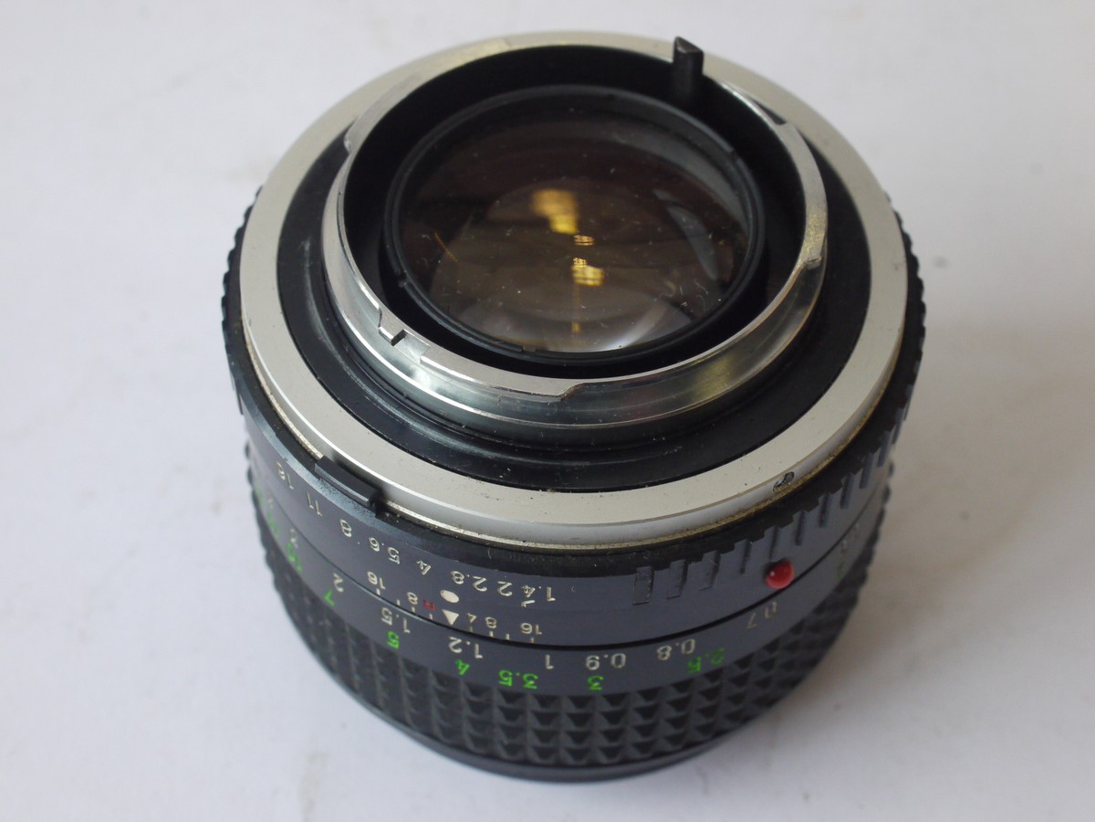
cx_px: 548
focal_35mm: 60
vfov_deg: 24.4
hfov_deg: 32.2
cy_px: 411
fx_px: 1898
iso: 800
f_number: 9
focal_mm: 30
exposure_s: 1/60
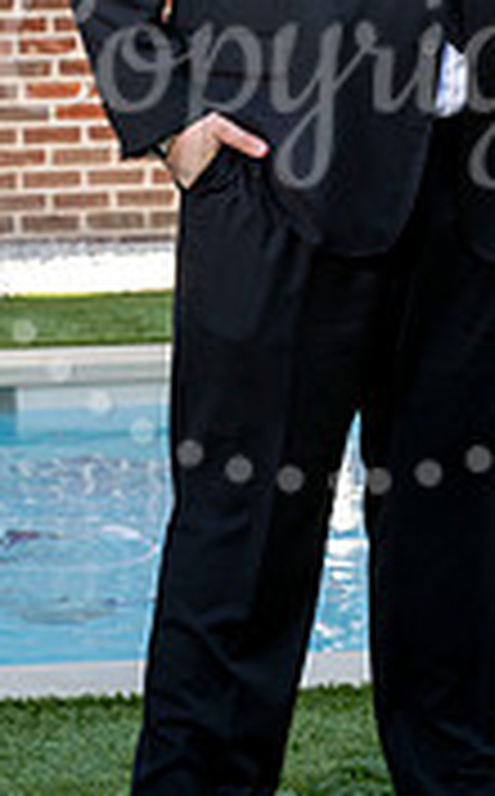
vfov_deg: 10.2
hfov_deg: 6.4
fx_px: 4443
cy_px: 67
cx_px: 342
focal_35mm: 205
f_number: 5.6
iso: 400
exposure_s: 1/200
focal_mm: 79
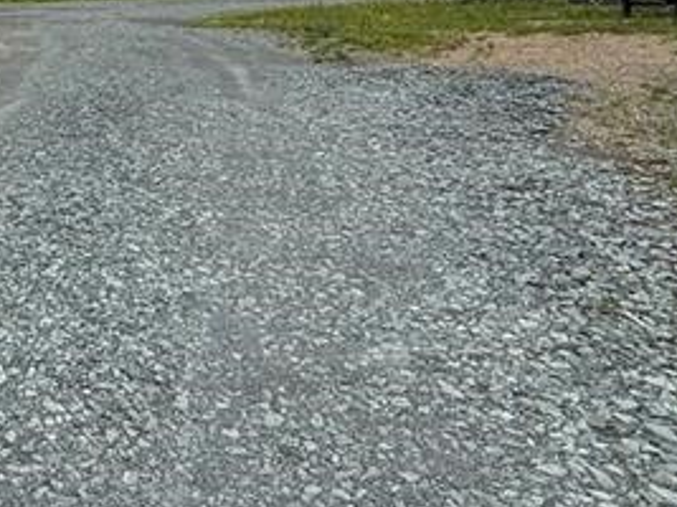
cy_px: 15
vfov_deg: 32.0
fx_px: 821
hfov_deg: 36.4
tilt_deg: -1.5
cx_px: -101
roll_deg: +1.4
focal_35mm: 42
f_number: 2.2
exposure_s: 1/498
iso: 50
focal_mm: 2.22
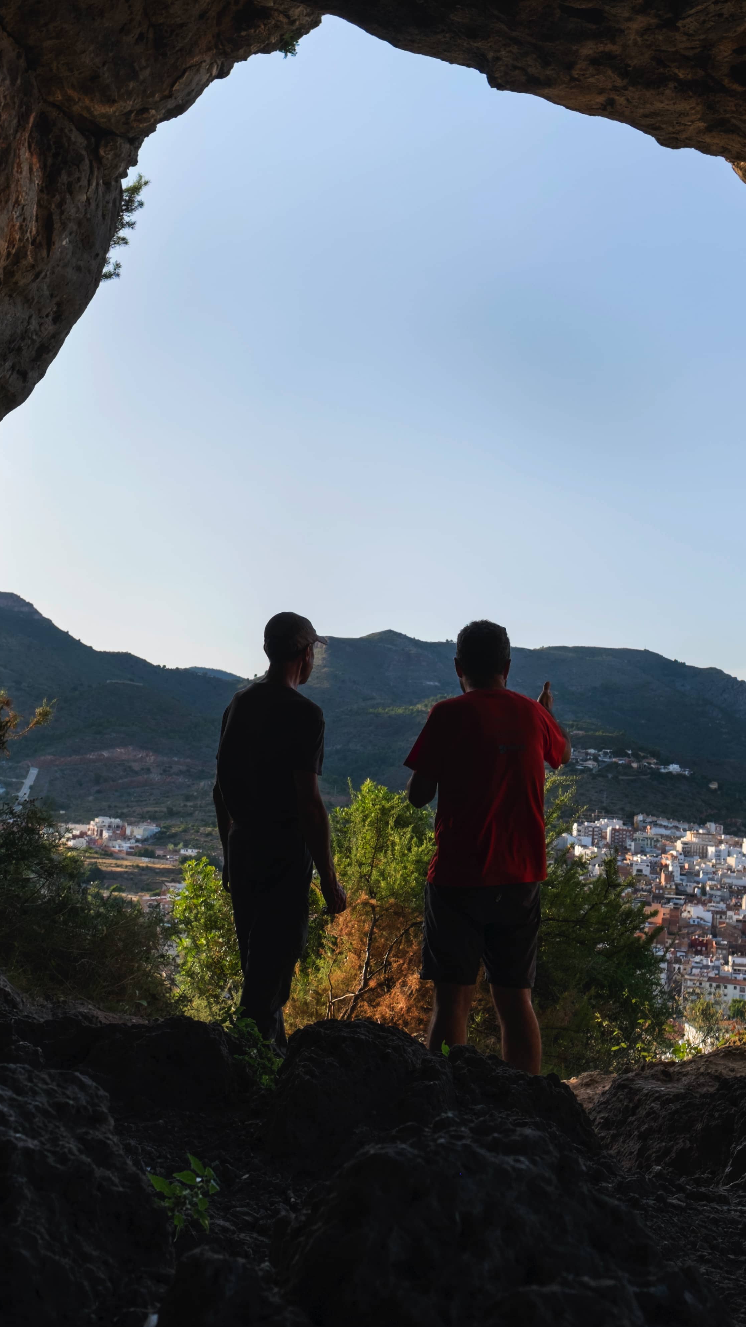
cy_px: 663
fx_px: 1336
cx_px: 374
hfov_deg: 31.2
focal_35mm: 38
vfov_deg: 52.8
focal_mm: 16
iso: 200
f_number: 6.4
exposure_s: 1/160
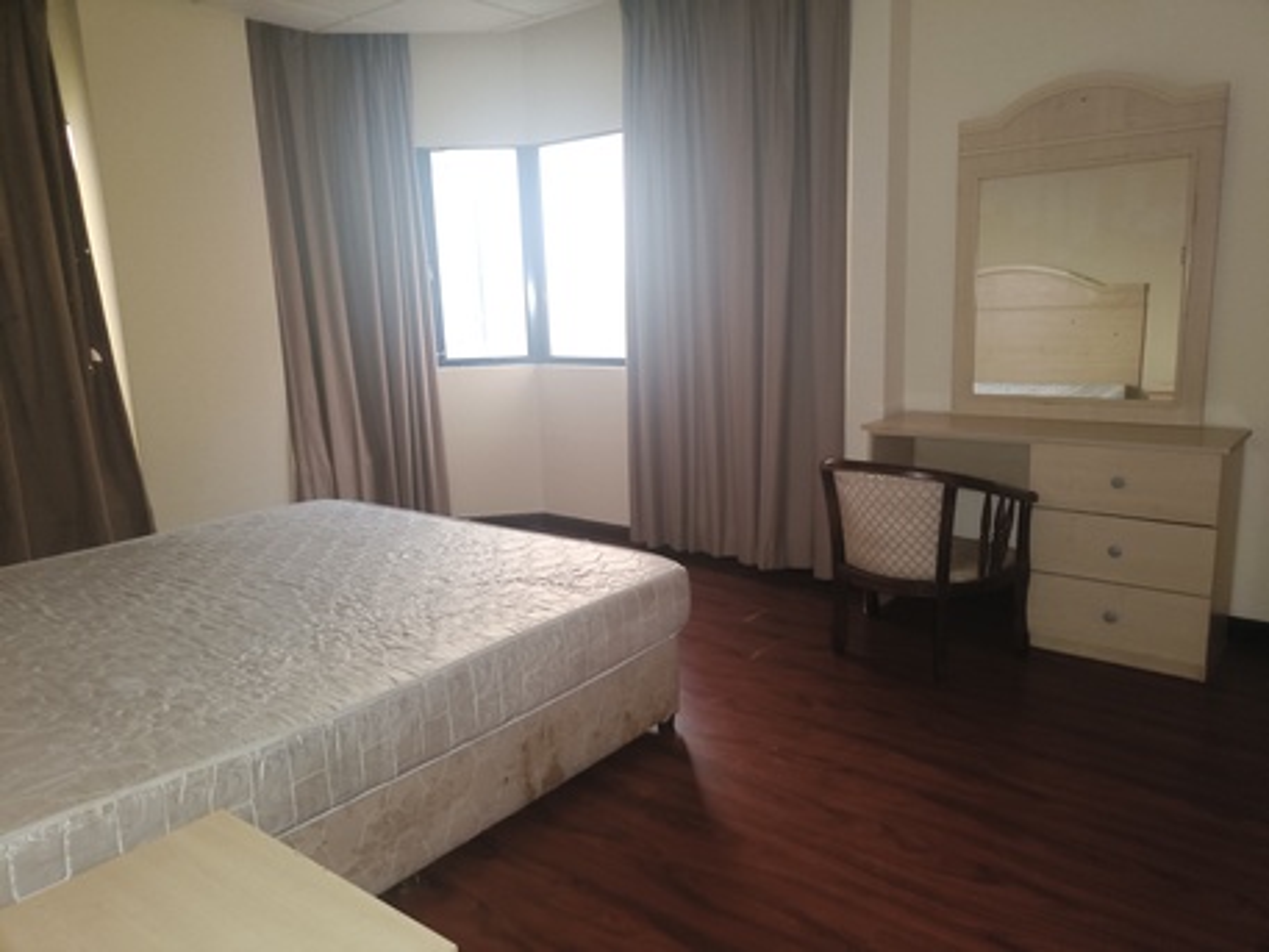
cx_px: 634
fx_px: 917
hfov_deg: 69.4
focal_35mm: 25
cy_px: 476
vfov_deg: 54.9
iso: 3039
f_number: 1.7
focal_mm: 4.7
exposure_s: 1/25
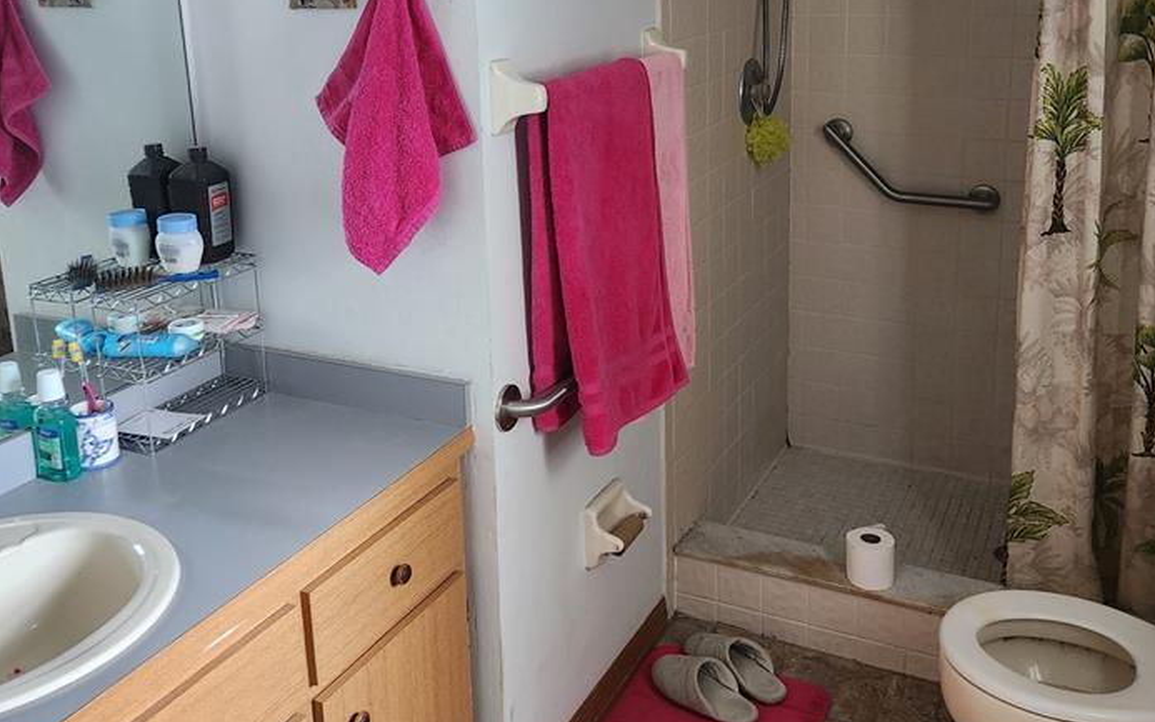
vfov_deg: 34.8
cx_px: 638
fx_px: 1133
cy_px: 205
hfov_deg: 53.9
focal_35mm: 36
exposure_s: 1/60
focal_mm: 5.4
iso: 500
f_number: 1.8
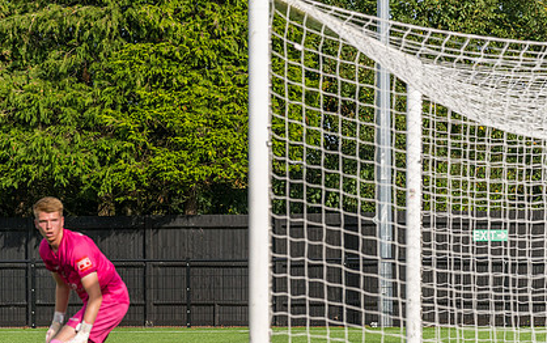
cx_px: 195
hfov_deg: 8.4
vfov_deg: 5.3
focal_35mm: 249
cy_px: 259
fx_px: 3715
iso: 400
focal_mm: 135
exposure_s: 1/3200
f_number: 5
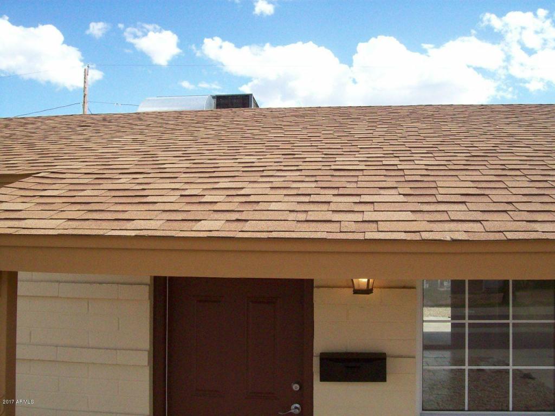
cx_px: 278
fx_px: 577
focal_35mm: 36
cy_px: 208
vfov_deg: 39.7
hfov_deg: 51.4
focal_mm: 6
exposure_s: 1/812
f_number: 4.8
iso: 200
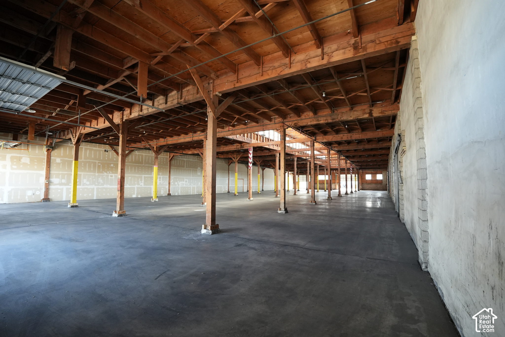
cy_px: 168
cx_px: 252
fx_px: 210
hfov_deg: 100.4
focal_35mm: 15
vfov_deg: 77.3
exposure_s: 1/160
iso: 1600
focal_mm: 10
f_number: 3.5
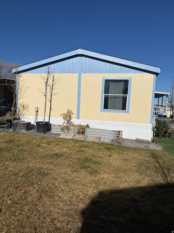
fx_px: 161
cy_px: 116
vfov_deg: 71.6
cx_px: 87
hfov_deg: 56.8
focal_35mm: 24
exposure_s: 1/14286
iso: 64
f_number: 1.78
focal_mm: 6.76
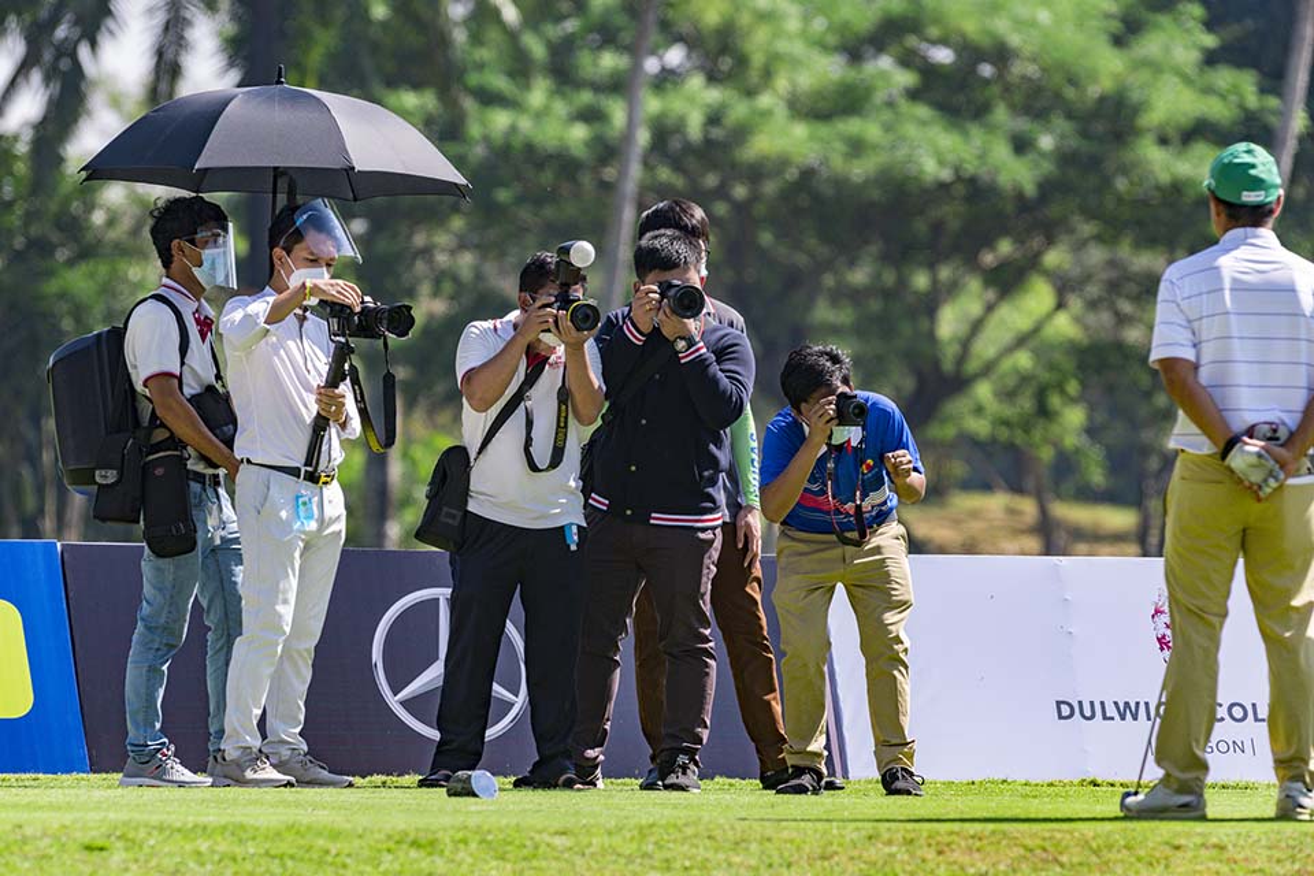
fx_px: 14599
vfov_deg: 3.4
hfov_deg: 5.2
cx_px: 657
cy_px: 438
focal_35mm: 400
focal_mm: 400
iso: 800
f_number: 7.1
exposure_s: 1/1600
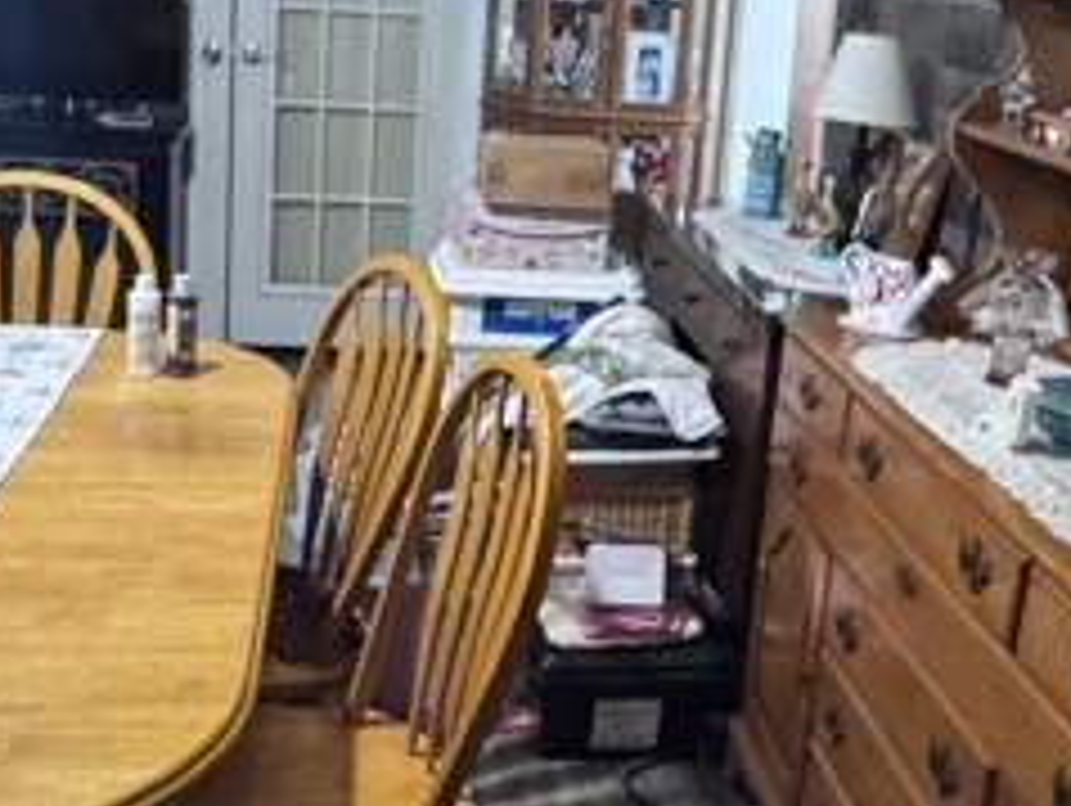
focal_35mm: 47
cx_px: 549
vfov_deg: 30.7
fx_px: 1456
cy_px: 284
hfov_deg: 40.4
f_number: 2.2
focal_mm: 2.22
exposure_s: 1/60
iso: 800
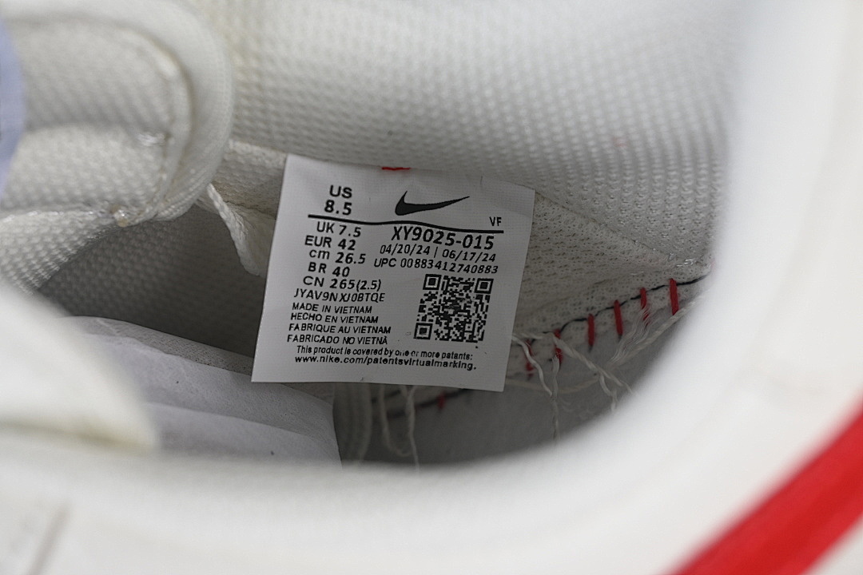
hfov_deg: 27.0
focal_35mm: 75
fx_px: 1798
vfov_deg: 18.2
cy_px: 288
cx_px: 432
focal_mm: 50
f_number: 7.1
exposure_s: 1/80
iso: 160
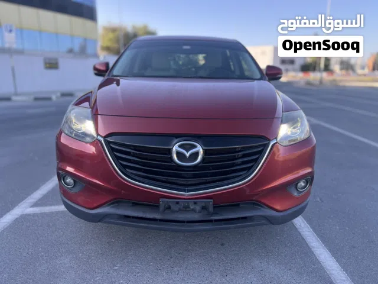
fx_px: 284
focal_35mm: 26
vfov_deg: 53.1
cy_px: 142
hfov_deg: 67.3
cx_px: 189
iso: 50
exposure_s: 1/448
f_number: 1.5
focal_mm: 5.7
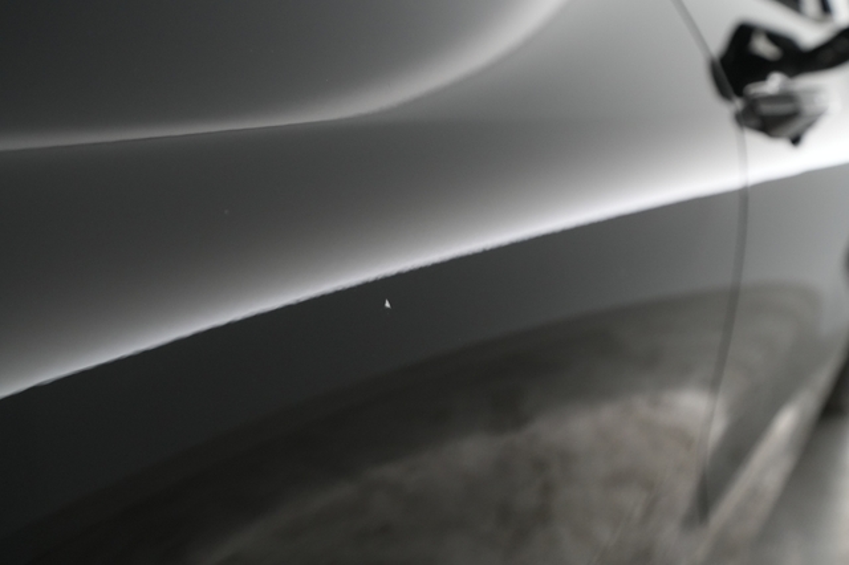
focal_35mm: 28
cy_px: 282
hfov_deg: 65.5
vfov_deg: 46.4
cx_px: 424
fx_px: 660
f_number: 4.5
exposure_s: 1/125
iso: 4000
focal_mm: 28
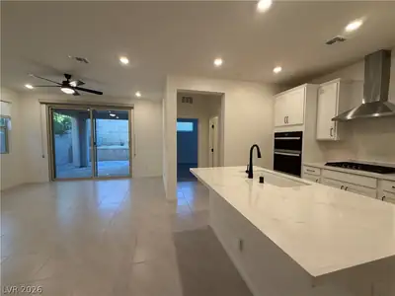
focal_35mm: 14
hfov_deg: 102.1
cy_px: 148
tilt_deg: -2.8
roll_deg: +0.0
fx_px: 160
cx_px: 198
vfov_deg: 85.7
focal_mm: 2.22
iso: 200
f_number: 2.2
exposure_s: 1/120
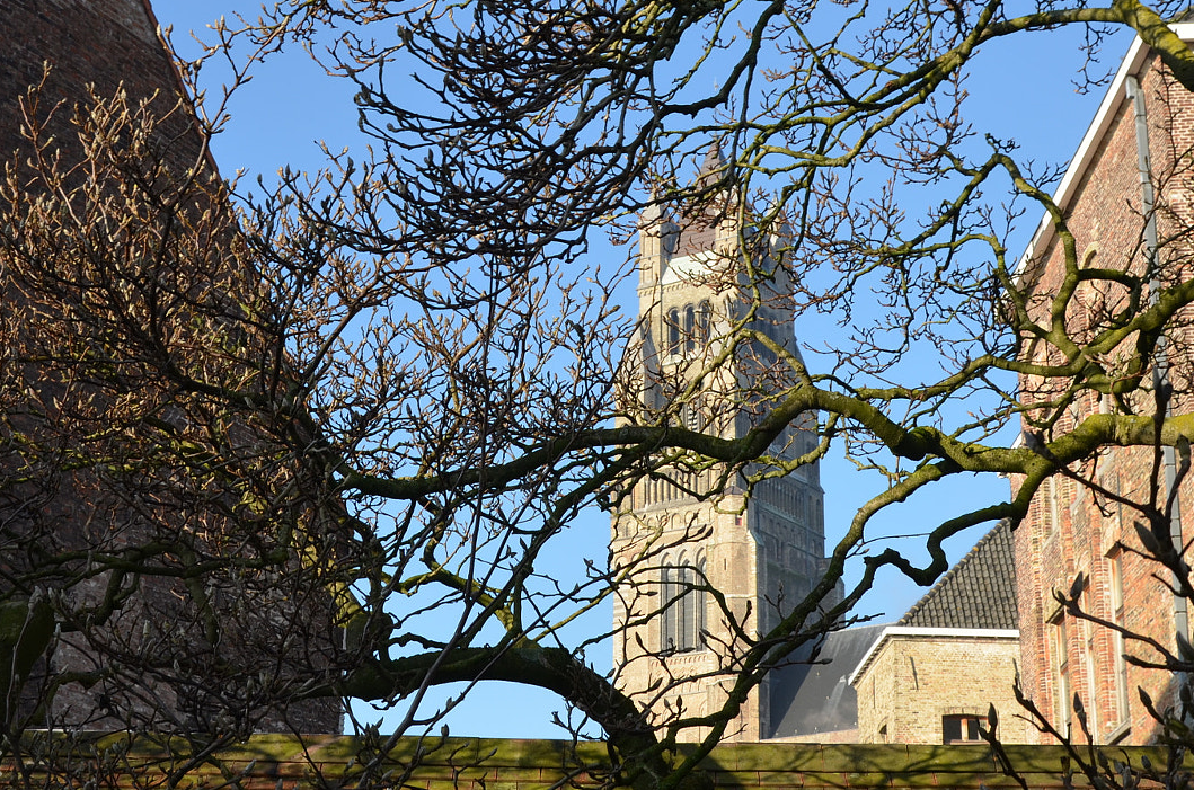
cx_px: 625
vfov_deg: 19.9
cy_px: 327
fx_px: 2250
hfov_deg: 29.7
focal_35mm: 68
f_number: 8
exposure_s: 1/250
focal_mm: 30
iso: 200
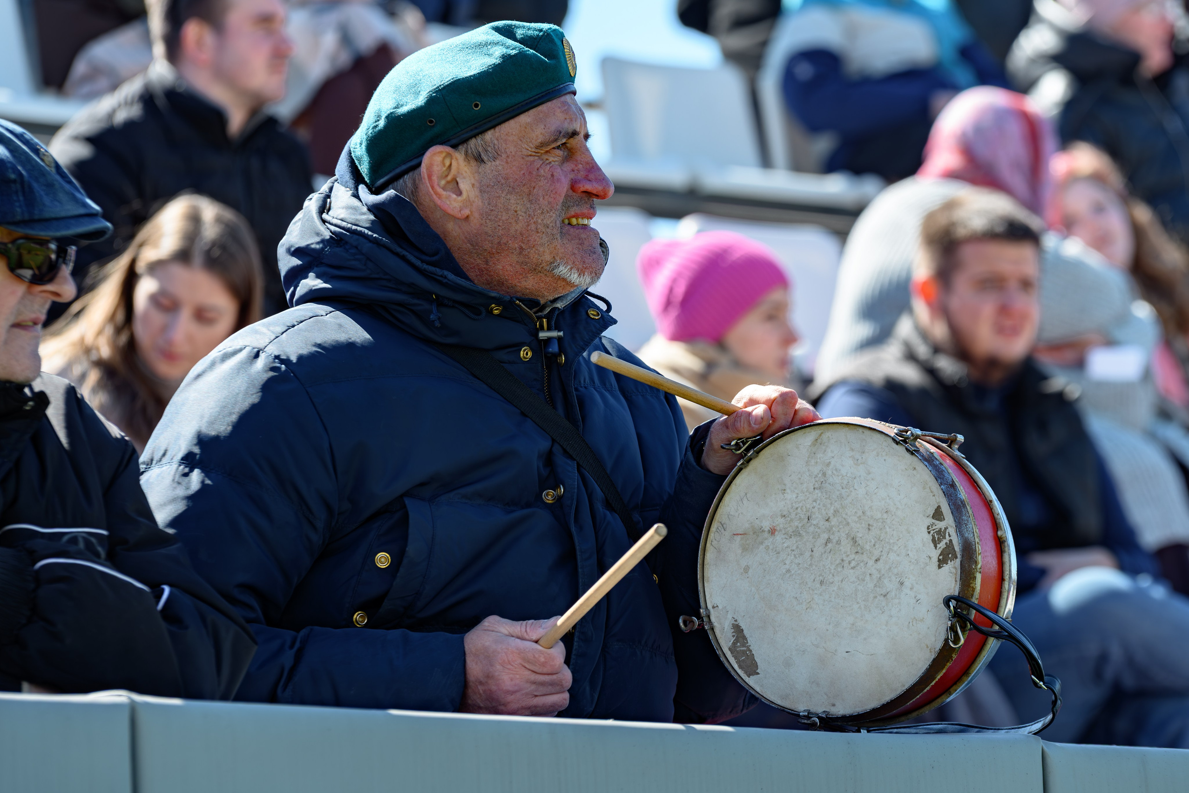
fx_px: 6638
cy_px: 397
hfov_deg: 10.2
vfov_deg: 6.8
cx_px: 646
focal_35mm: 201
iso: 160
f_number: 5.6
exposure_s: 1/320
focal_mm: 185
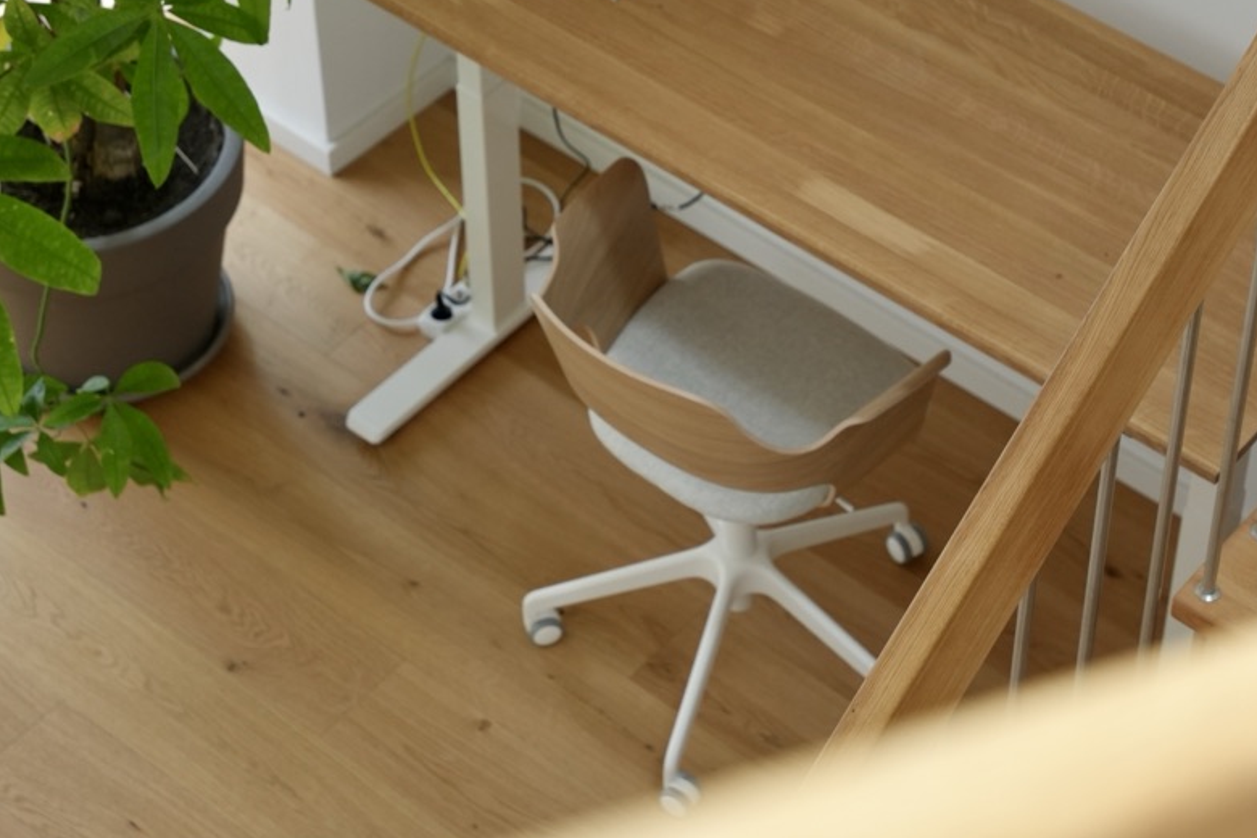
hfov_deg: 20.1
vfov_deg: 13.5
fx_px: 3534
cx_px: 785
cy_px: 261
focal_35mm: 101
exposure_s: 1/160
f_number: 4
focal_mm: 65.8
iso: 1250
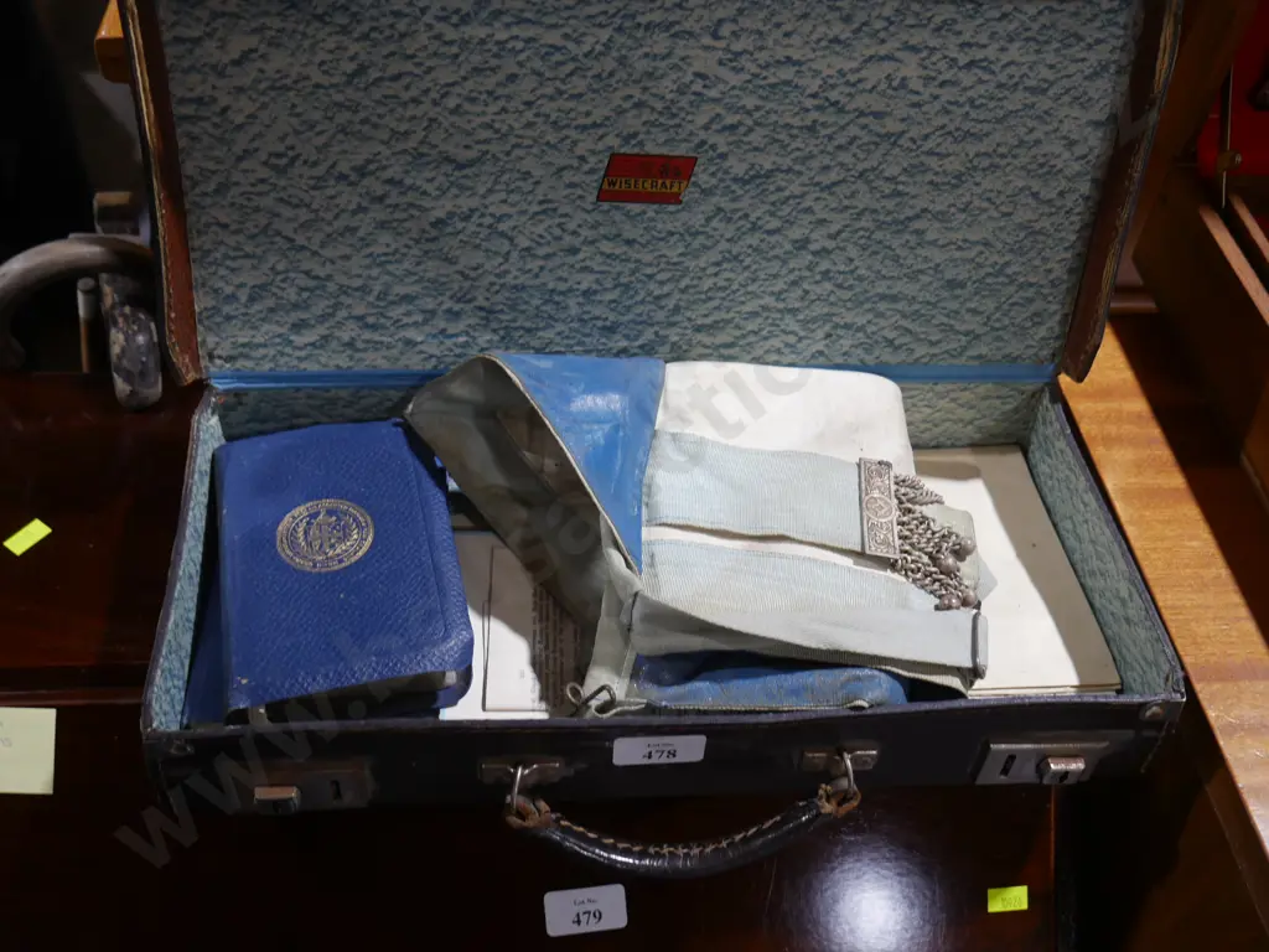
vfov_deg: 39.7
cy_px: 476
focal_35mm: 36
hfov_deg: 51.4
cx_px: 634
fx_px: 1320
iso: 320
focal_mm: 18
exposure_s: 1/60
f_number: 4
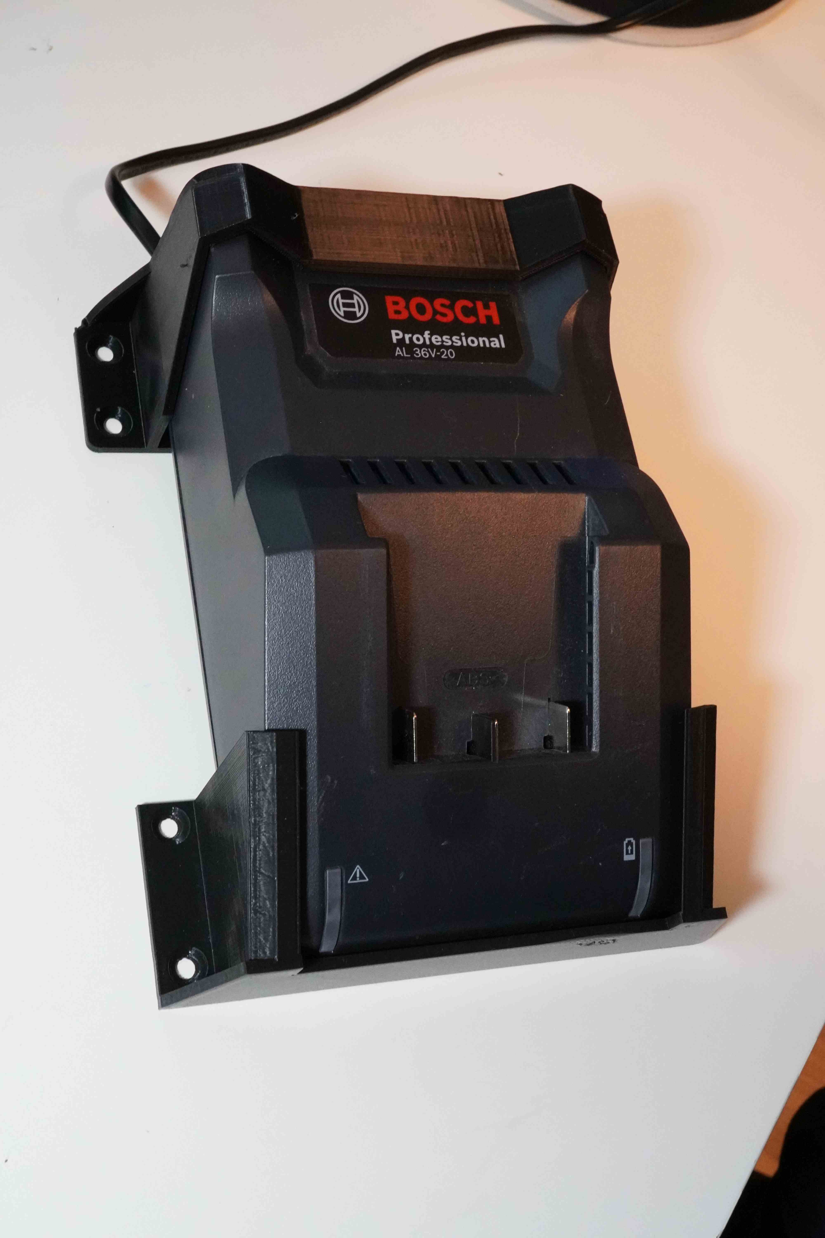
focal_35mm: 45
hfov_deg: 29.9
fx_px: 1547
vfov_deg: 43.6
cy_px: 619
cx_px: 412
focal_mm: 30
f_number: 16
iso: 6400
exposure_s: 1/15
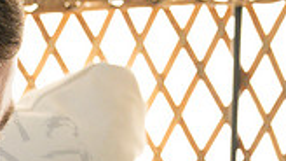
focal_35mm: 141
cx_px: -6
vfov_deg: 7.9
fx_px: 1069
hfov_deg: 15.0
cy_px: 410
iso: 1600
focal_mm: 38
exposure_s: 1/320
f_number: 4
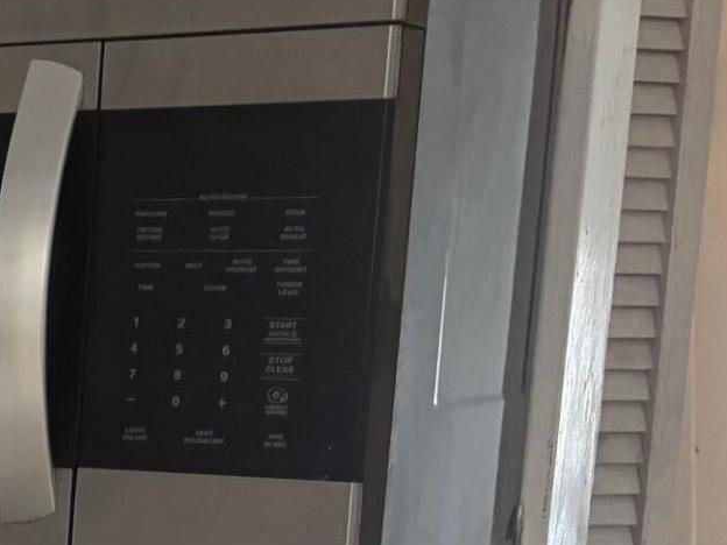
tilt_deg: -7.6
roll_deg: -1.2
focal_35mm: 120
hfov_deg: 13.2
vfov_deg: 12.1
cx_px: -896
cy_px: 617
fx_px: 2520
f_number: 1.6
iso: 160
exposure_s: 1/60
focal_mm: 5.96
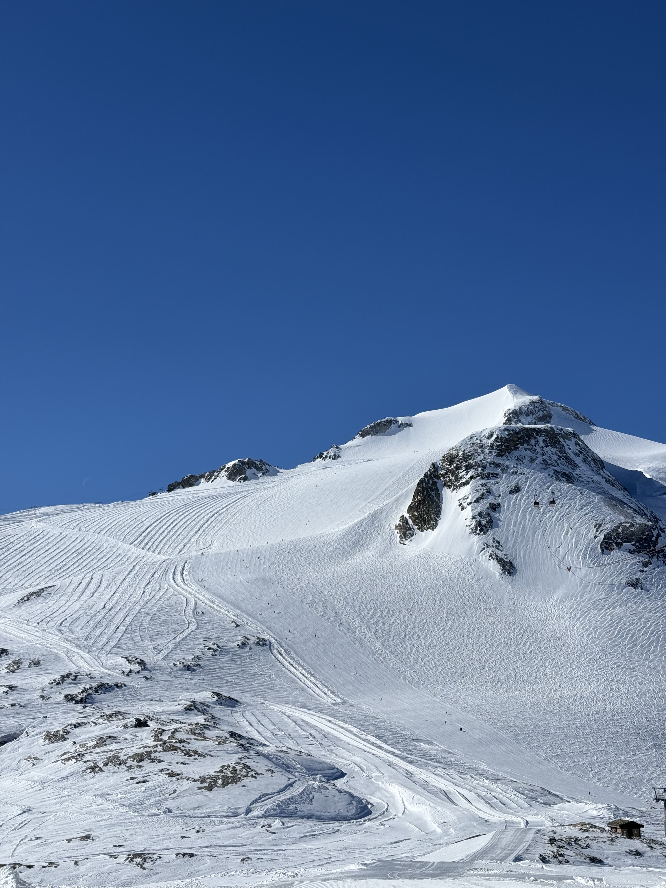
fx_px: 1231
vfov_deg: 39.7
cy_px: 444
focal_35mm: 48
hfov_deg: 30.3
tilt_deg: +13.7
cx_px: 333
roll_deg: -2.3
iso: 50
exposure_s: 1/11364
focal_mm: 6.76
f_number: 1.78
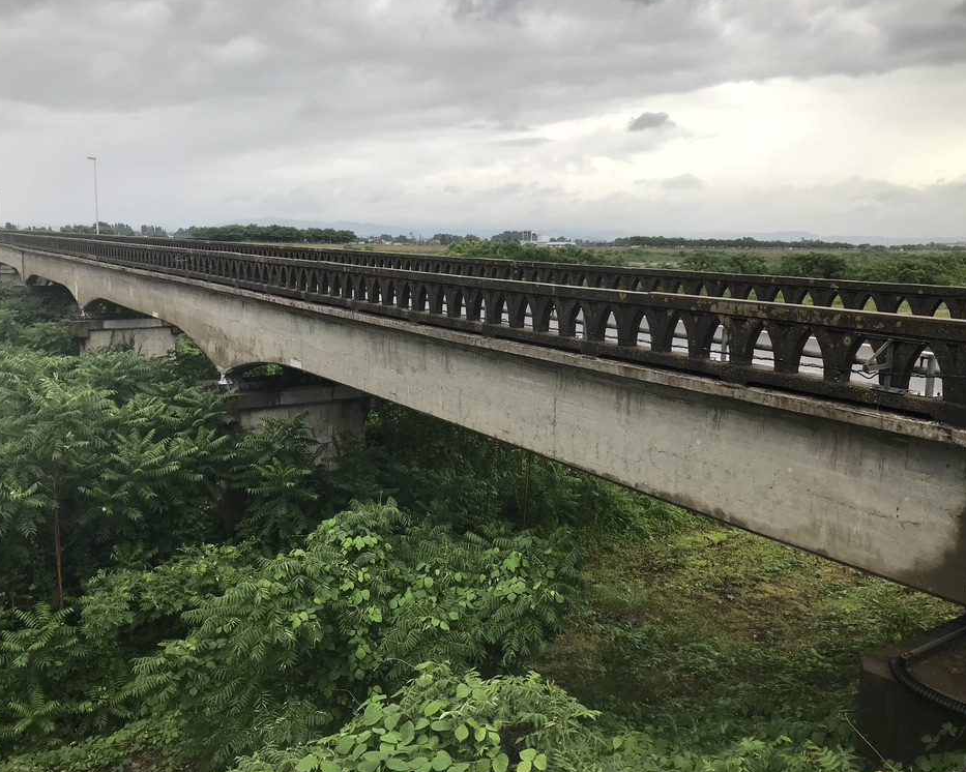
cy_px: 385
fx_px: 858
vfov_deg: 48.5
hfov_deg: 58.8
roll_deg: -0.4
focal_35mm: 30
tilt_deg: -9.1
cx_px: 466
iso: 20
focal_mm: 3.99
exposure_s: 1/418
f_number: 1.8
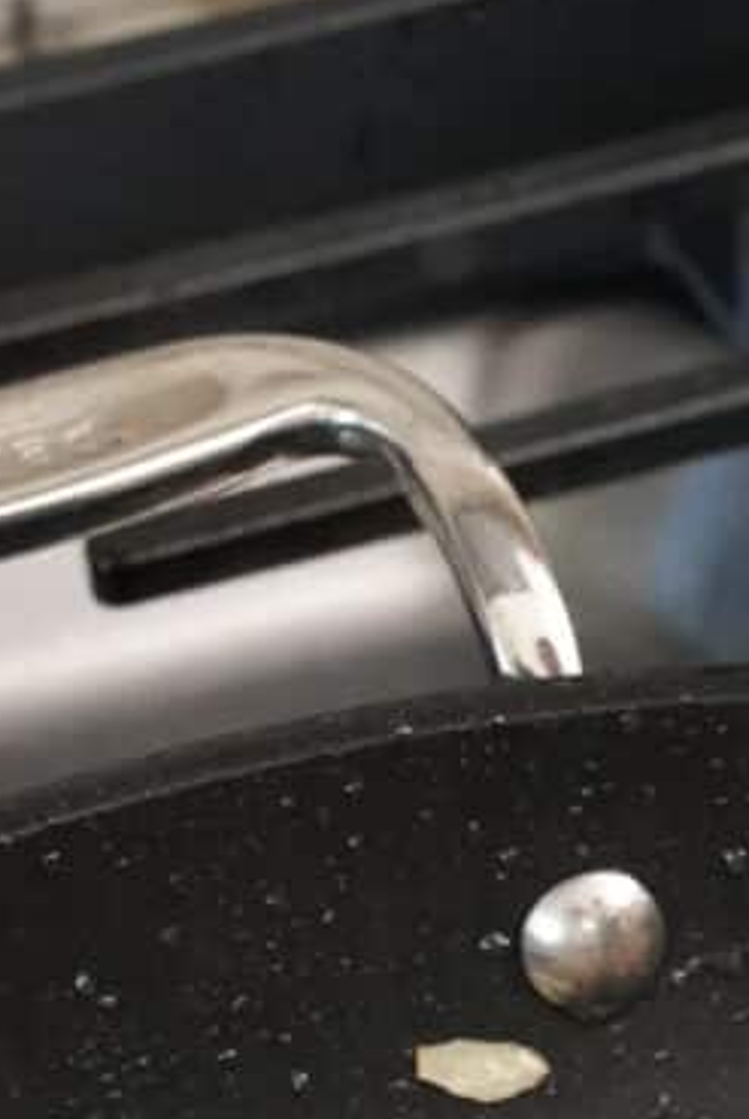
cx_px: 804
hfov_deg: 6.6
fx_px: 6511
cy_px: 2020
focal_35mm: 209
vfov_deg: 9.4
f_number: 9
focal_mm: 50.3
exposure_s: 1/200
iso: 10000
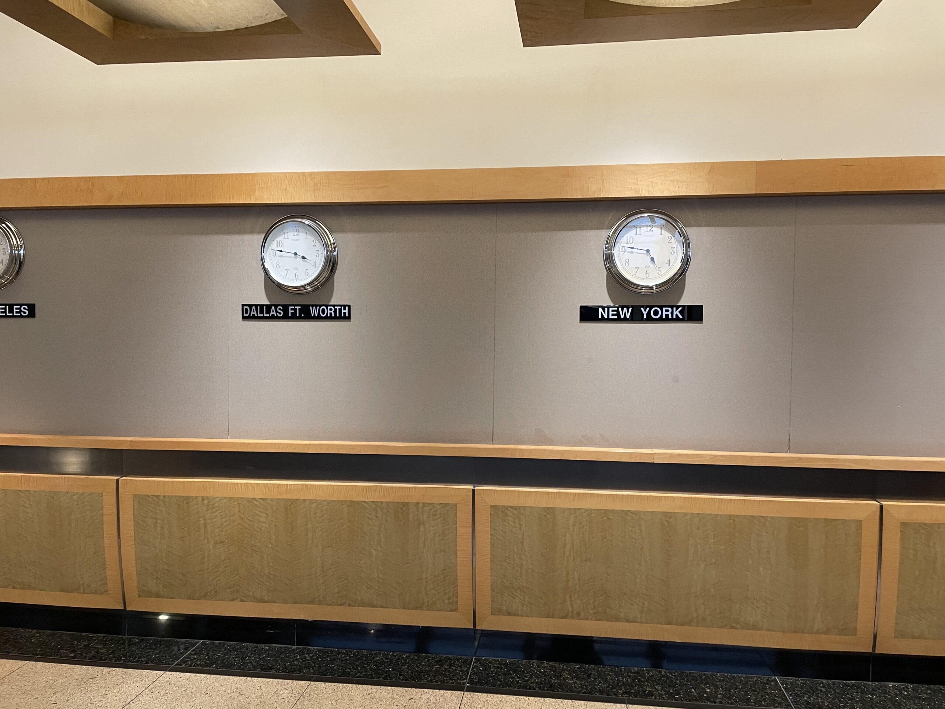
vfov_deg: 53.1
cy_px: 354
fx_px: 710
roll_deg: +0.0
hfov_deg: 67.3
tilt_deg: -2.0
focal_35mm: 26
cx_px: 472
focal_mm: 4.2
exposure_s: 1/60
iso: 200
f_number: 1.6
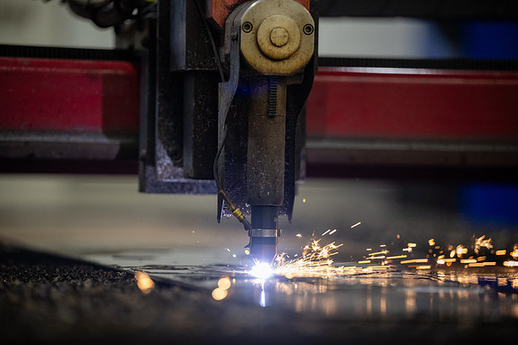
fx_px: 2231
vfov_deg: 8.9
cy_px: 172
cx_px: 259
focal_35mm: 155
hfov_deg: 13.2
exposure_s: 1/640
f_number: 2.8
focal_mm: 155
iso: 2500
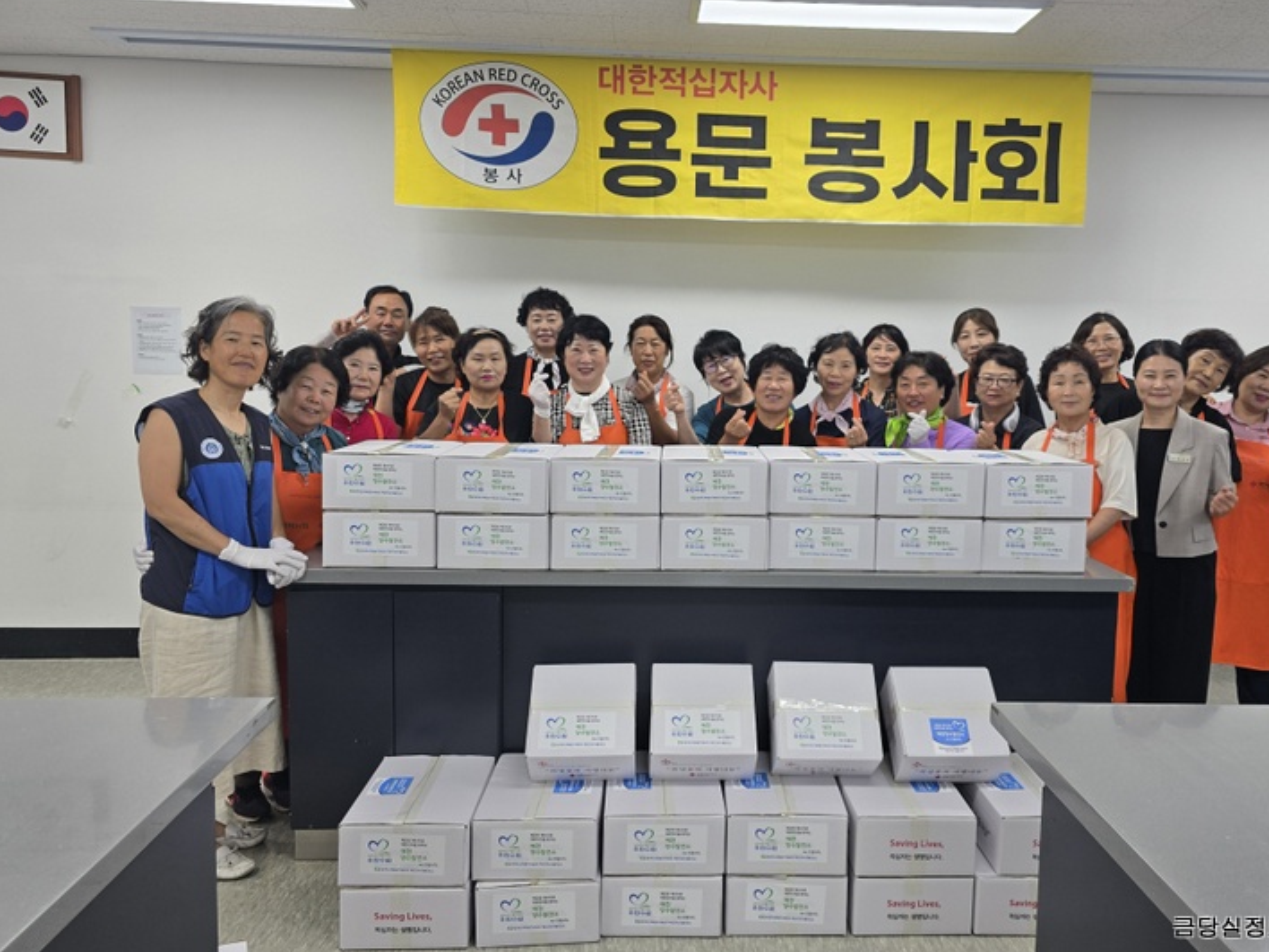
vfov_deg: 53.0
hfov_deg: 67.2
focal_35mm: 26
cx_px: 681
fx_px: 953
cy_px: 434
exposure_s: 1/120
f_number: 1.7
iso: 50
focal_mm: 6.3
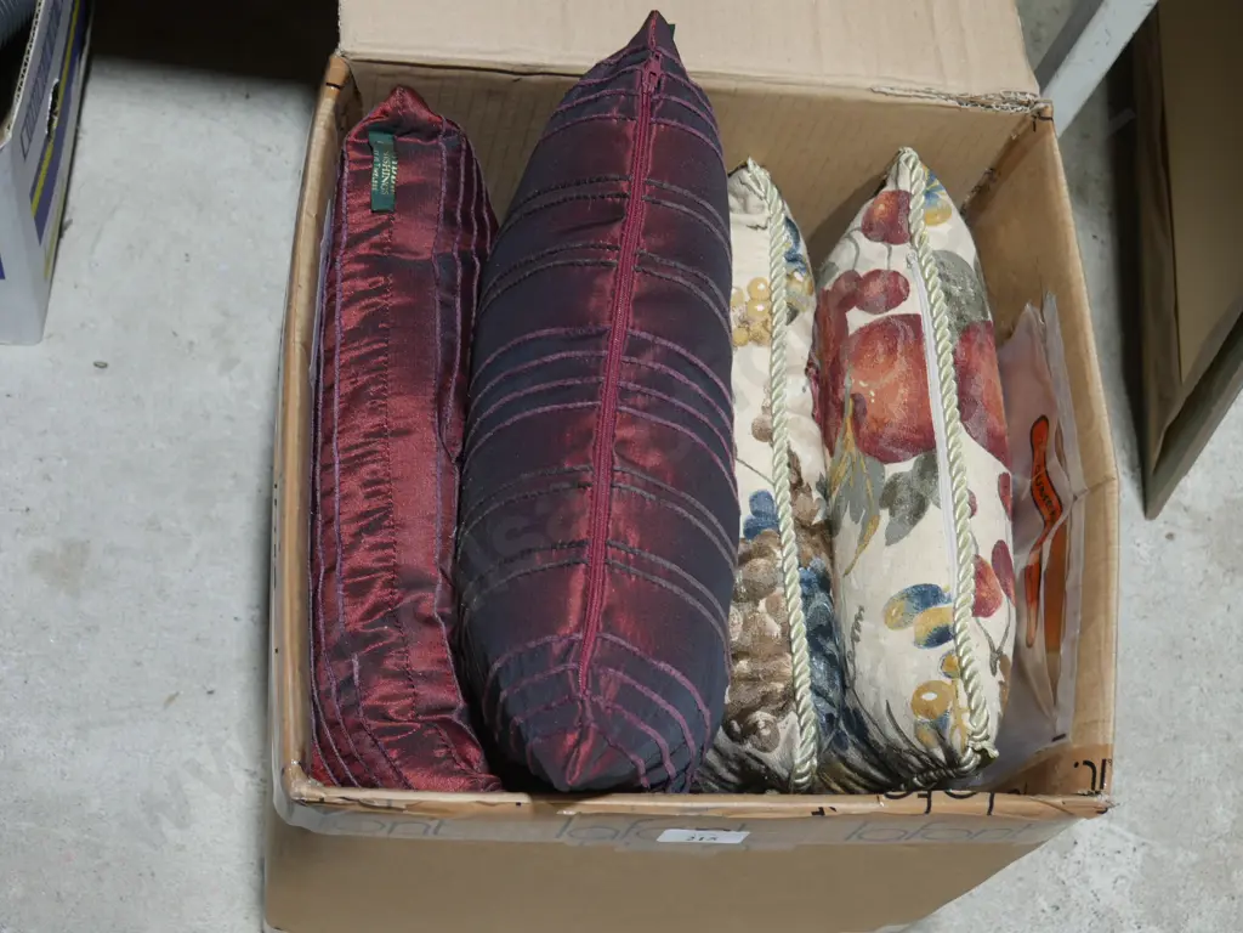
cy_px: 466
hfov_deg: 33.2
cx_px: 622
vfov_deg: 25.2
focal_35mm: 58
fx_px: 2083
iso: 500
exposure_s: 1/60
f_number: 5.4
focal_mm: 29
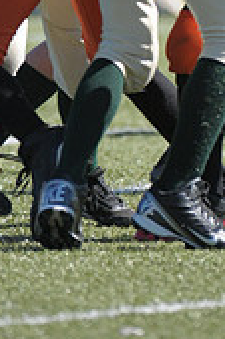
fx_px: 16363
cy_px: -134
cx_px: 226
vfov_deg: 1.2
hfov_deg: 0.8
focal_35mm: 1742
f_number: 4
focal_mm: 340
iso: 640
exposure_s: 1/3200
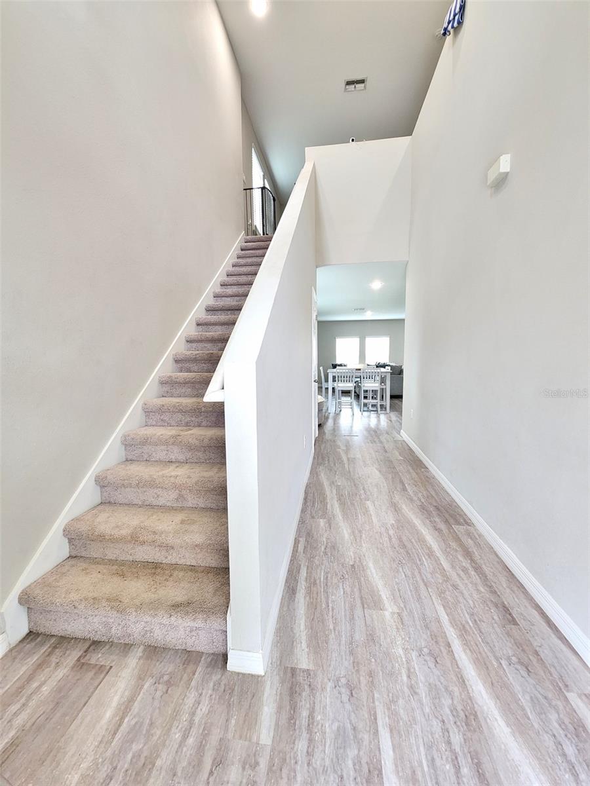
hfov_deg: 89.9
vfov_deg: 106.2
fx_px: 295
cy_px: 393
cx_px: 295
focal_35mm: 13
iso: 250
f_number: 2.2
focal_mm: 2.2
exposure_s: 1/60
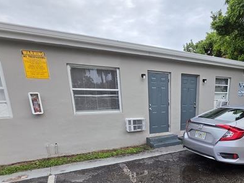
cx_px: 164
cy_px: 144
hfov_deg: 73.9
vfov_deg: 57.0
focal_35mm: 22
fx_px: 155
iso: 80
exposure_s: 1/719
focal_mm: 2.2
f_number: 1.9
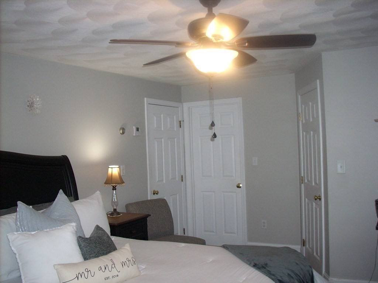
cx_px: 189
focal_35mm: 37
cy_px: 142
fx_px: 404
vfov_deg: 38.7
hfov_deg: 50.1
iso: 200
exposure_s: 1/60
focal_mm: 6.2
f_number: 2.8
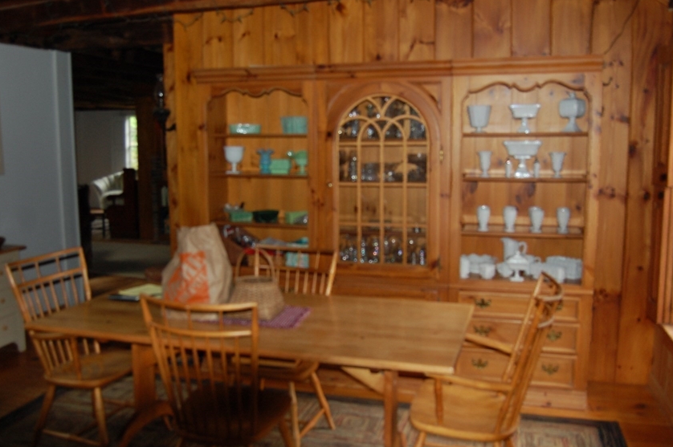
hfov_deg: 57.2
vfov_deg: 39.9
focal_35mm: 33
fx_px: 616
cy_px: 224
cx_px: 308
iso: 400
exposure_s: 1/60
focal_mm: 18
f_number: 3.5
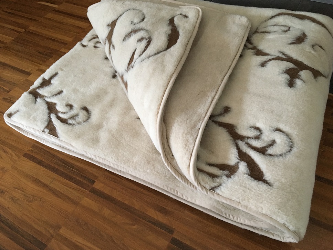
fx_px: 289
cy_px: 125
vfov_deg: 46.8
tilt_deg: -51.2
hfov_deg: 60.0
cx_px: 172
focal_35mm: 30
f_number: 2.2
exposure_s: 1/33
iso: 250
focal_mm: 4.15
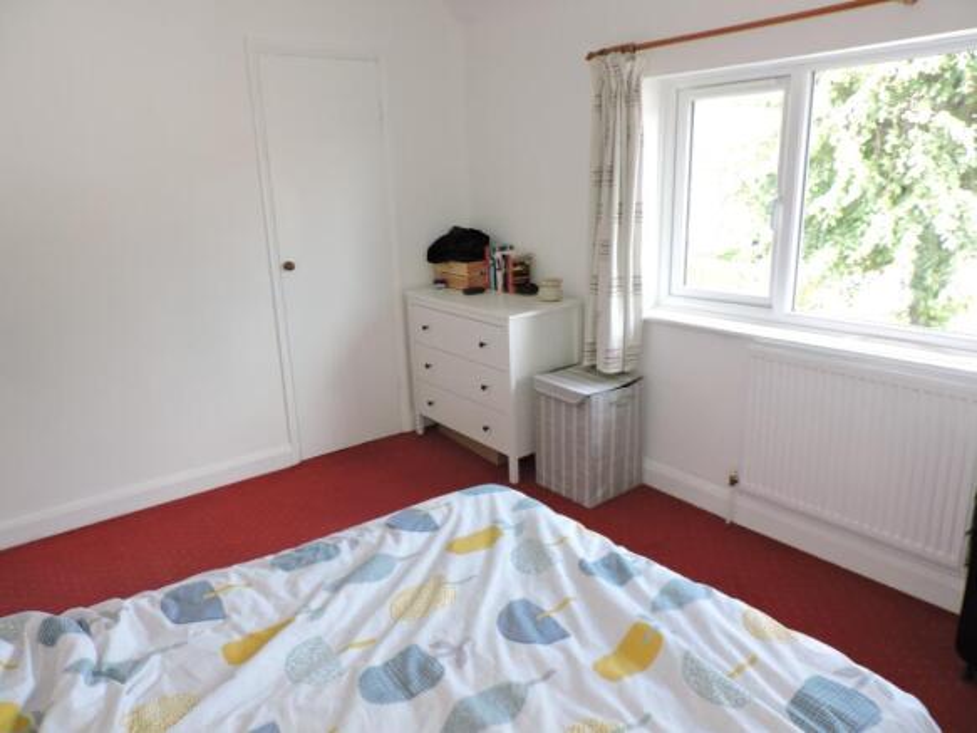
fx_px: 677
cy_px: 366
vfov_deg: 56.8
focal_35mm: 24
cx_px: 488
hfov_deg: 71.6
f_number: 3
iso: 160
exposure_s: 1/40
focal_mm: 4.3
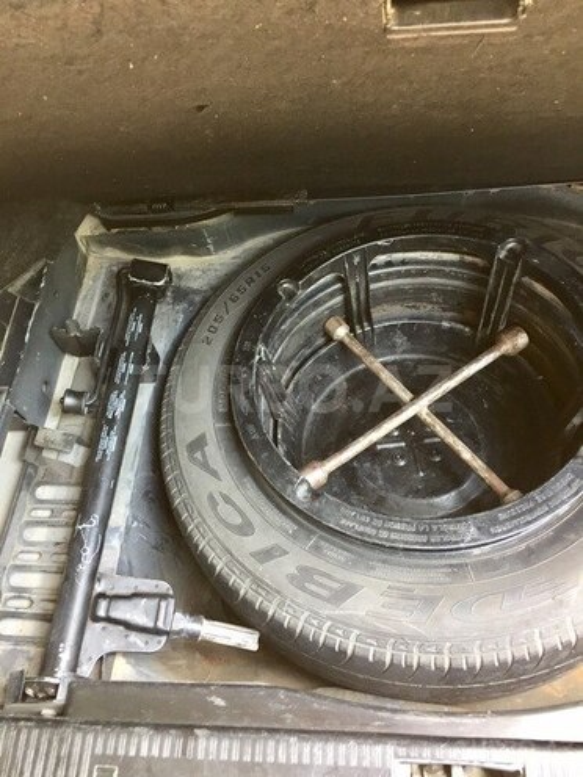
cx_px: 292
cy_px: 388
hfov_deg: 48.2
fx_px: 651
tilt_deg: -61.1
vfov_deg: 61.7
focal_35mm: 29
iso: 100
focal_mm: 4.15
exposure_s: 1/33
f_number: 2.2
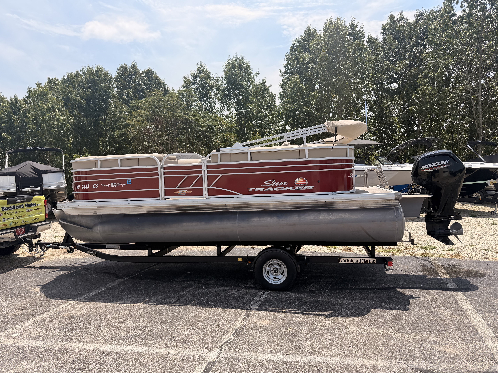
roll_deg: +0.8
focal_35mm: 24
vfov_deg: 56.8
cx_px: 249
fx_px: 345
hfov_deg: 71.6
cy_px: 186
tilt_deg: -4.4
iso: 100
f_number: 1.78
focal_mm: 6.76
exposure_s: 1/4167
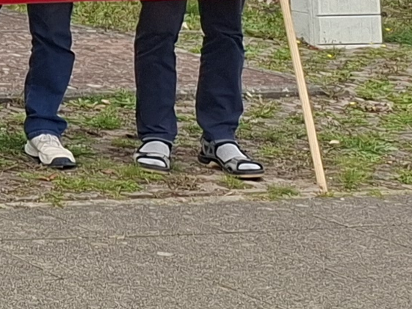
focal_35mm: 164
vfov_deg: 8.5
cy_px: -326
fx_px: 1952
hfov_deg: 9.3
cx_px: -861
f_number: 1.8
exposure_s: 1/983
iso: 50
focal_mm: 5.54
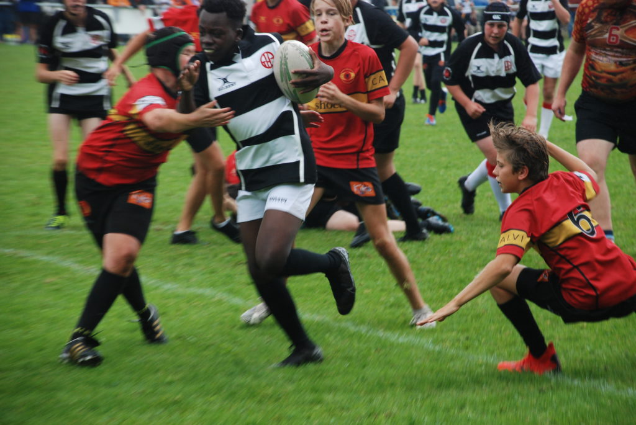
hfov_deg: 10.1
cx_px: 318
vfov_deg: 6.8
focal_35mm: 202
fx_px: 3581
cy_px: 212
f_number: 5.6
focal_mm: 135
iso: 400
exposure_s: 1/320
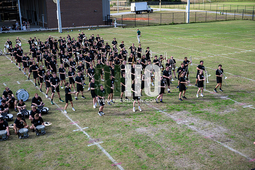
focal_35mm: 43
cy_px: 85
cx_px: 128
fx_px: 305
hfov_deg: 45.4
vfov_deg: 31.2
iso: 125
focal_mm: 43
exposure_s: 1/1250
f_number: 2.8
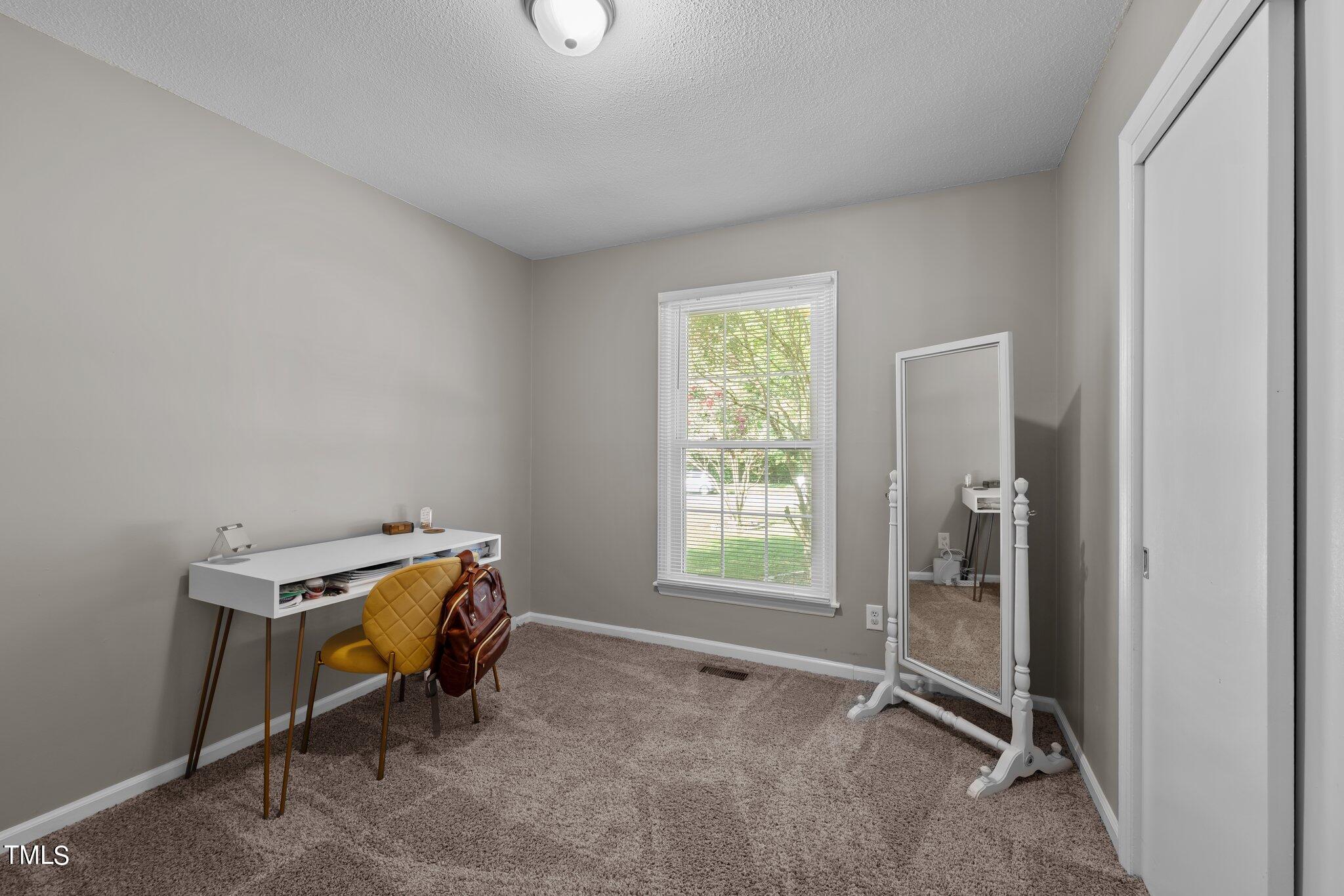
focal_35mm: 15
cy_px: 448
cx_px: 672
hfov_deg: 100.4
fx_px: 560
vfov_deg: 77.3
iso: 200
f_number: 8
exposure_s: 1/1.67
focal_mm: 15
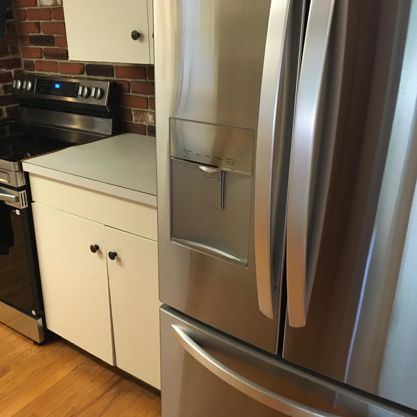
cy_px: 205
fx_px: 477
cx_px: 171
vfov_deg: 47.2
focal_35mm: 35
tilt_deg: -21.0
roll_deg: +0.0
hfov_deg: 47.0
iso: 250
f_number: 2.2
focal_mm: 4.15
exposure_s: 1/30
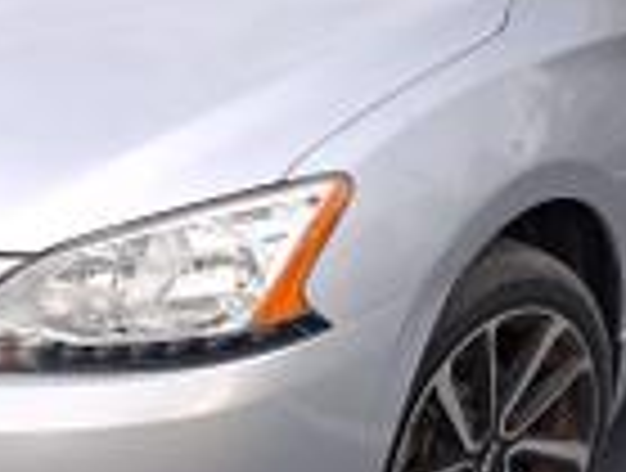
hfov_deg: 20.8
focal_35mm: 94
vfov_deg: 15.6
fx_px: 1704
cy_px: 49
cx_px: 342
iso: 25
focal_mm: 3.98
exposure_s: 1/100
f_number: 1.8
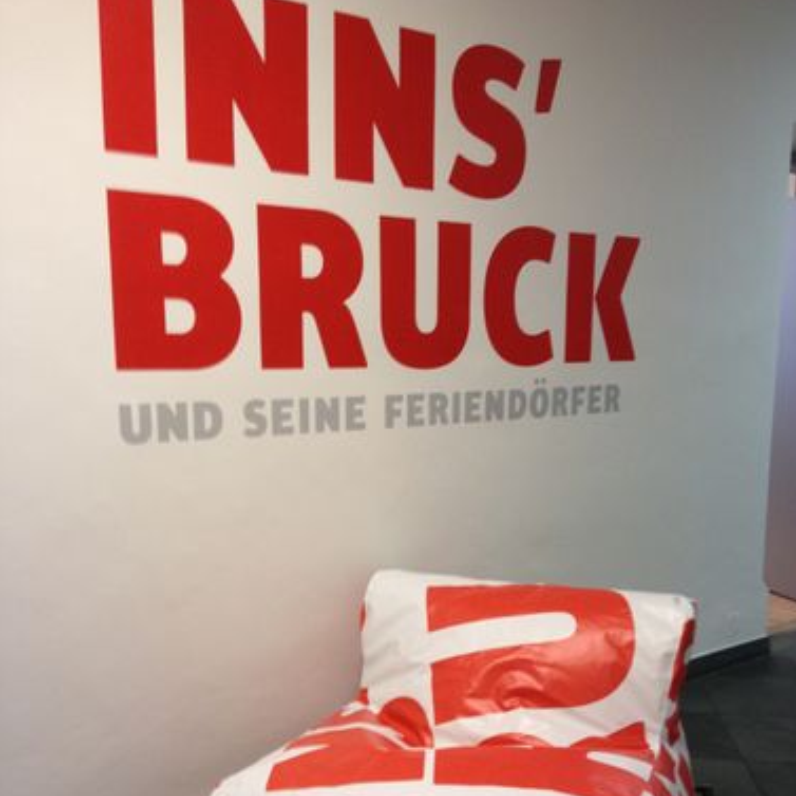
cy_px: 530
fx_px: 1093
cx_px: 401
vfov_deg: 39.6
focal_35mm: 42
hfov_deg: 40.0
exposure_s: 1/20
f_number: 2.4
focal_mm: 4.28
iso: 125
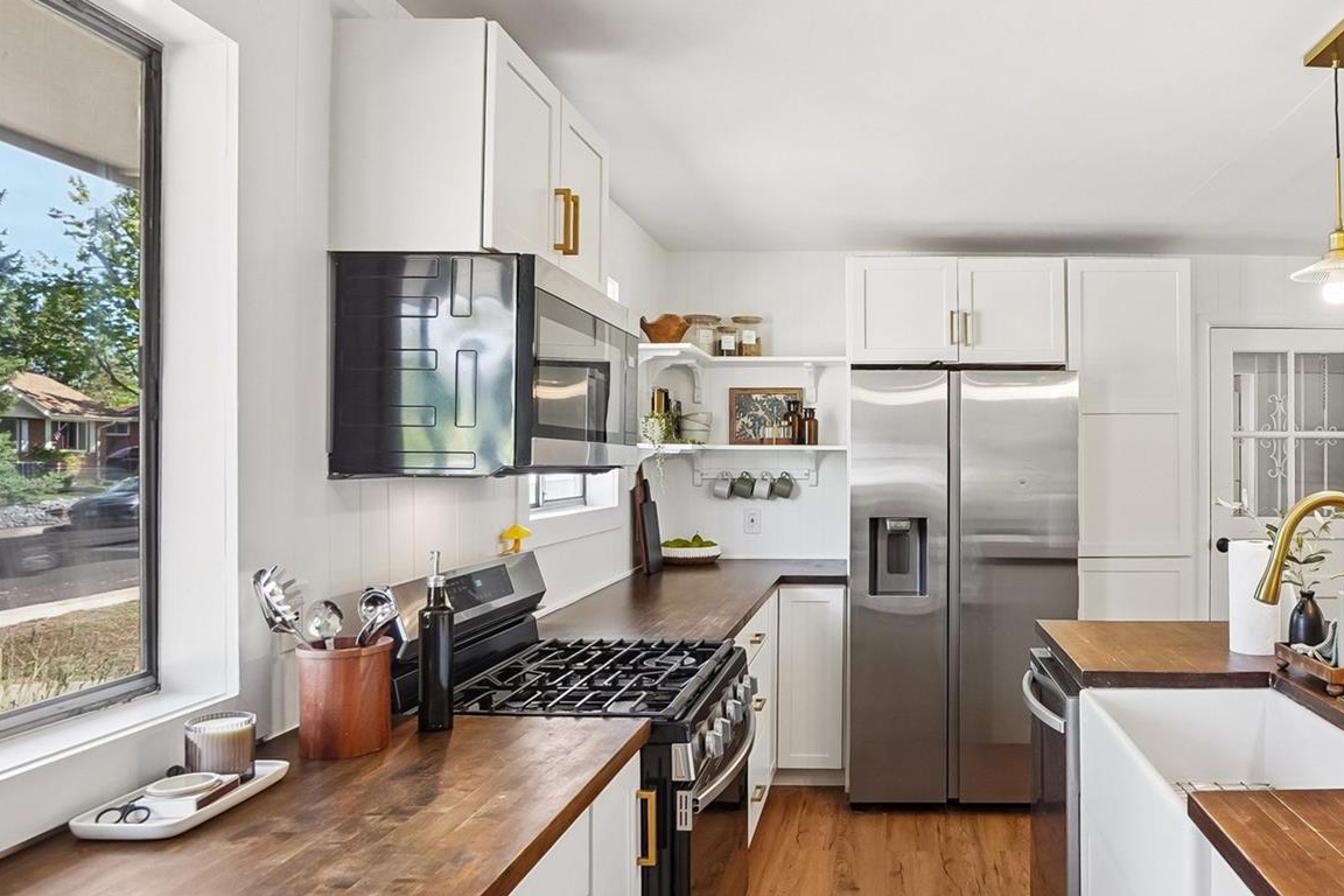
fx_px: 933
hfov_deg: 69.5
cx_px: 892
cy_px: 474
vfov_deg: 51.3
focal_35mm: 25
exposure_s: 1/20
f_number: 8
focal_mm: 12
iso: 400
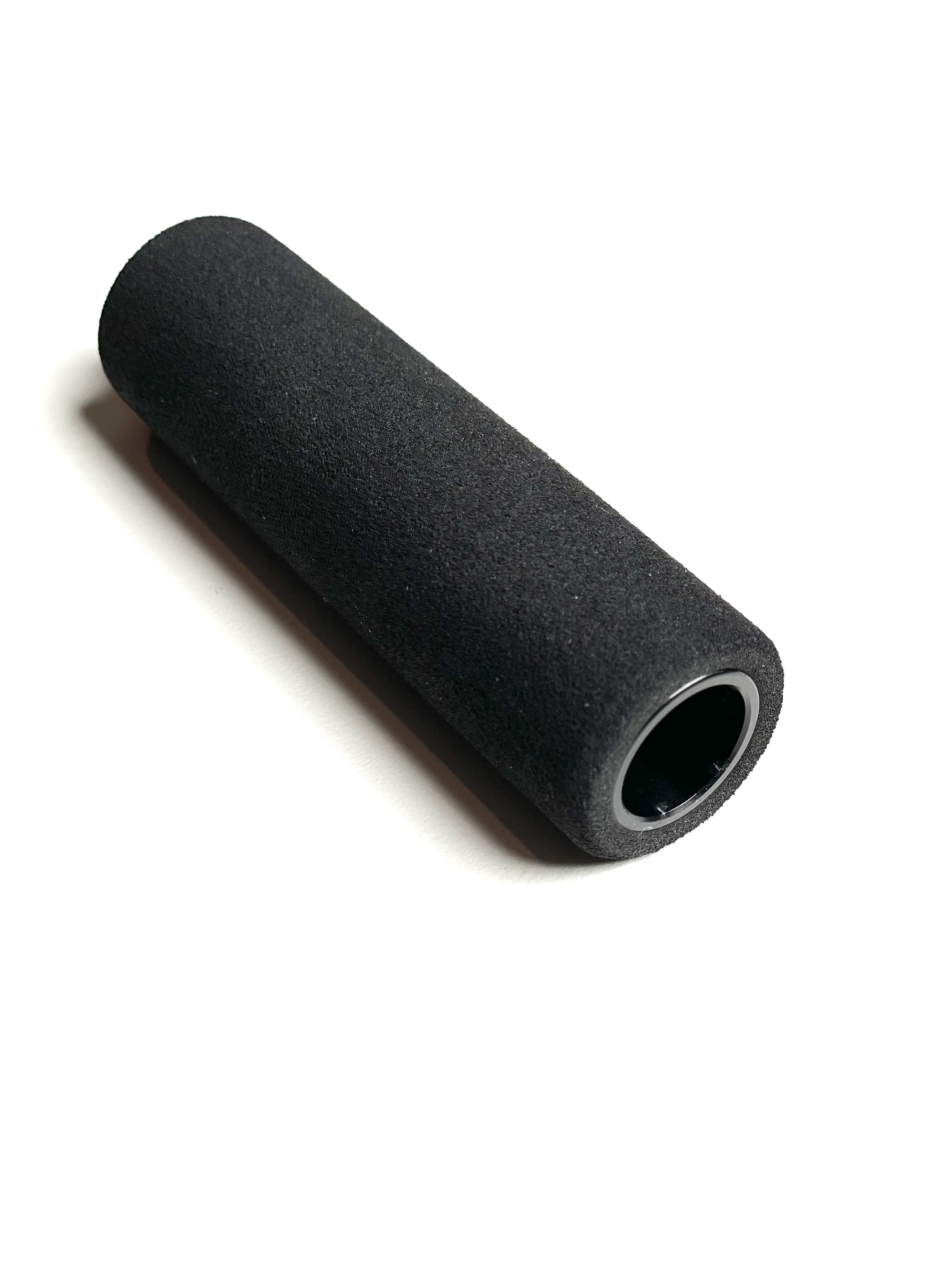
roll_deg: -3.6
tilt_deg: -39.7
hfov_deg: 28.0
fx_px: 1907
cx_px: 476
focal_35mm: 52
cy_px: 634
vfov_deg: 36.8
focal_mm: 6
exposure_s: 1/122
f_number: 2
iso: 25
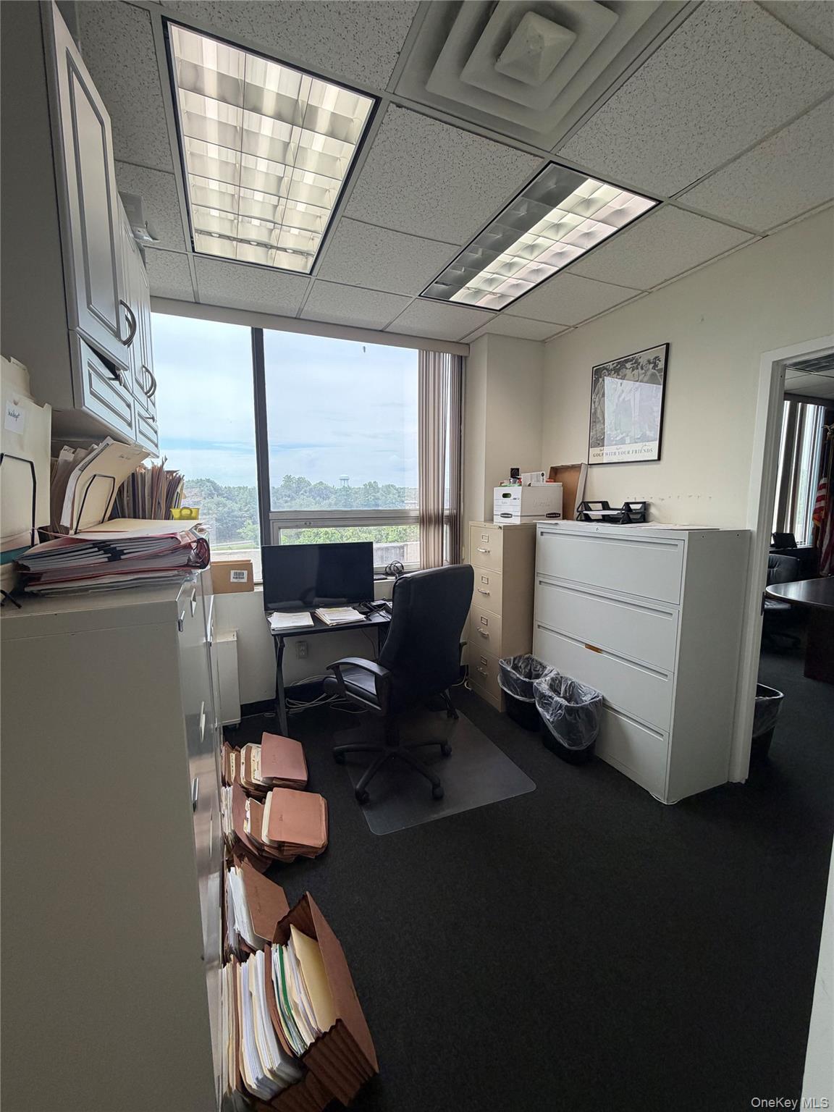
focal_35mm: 14
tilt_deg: -6.9
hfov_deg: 85.7
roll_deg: -0.2
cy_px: 556
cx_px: 417
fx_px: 450
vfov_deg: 102.1
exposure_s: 1/121
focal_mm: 2.22
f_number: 2.2
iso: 80
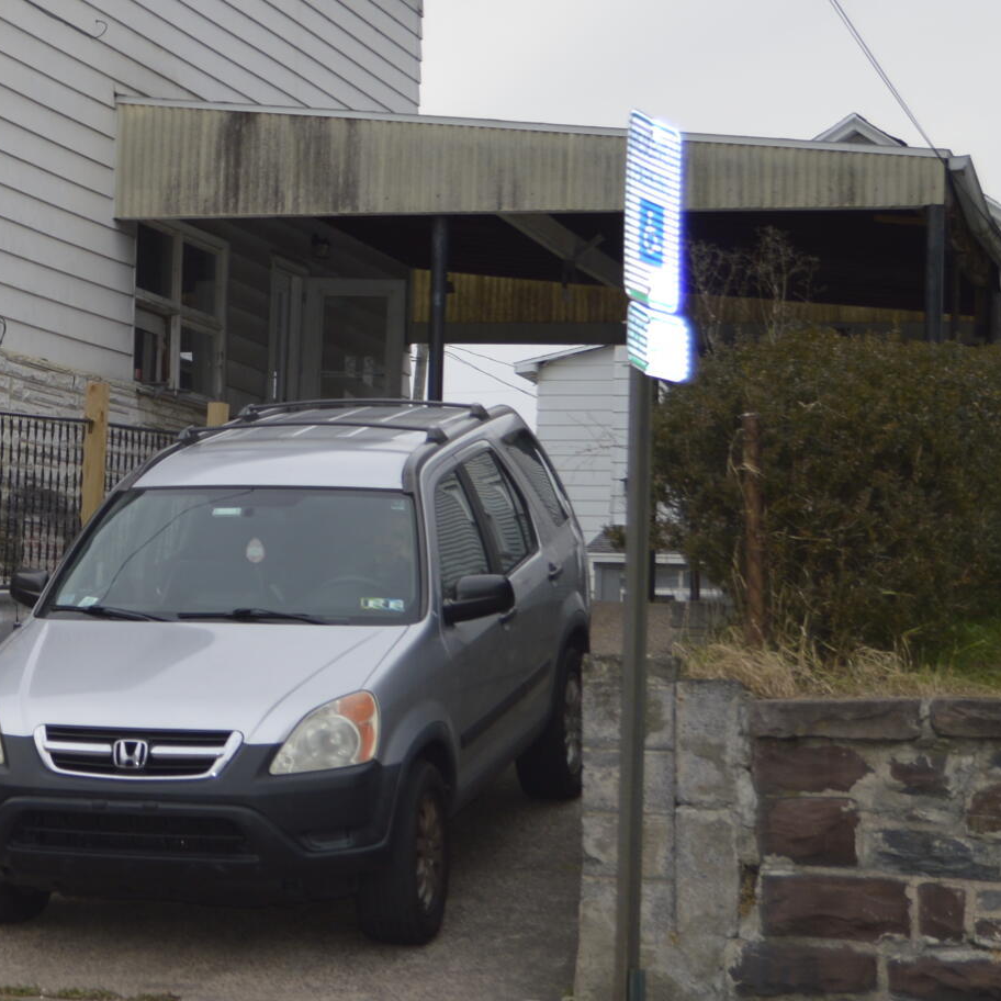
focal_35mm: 96
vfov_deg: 18.0
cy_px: 348
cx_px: -211
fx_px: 3154
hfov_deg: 17.2
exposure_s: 1/160
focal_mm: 23
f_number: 3.8
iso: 100
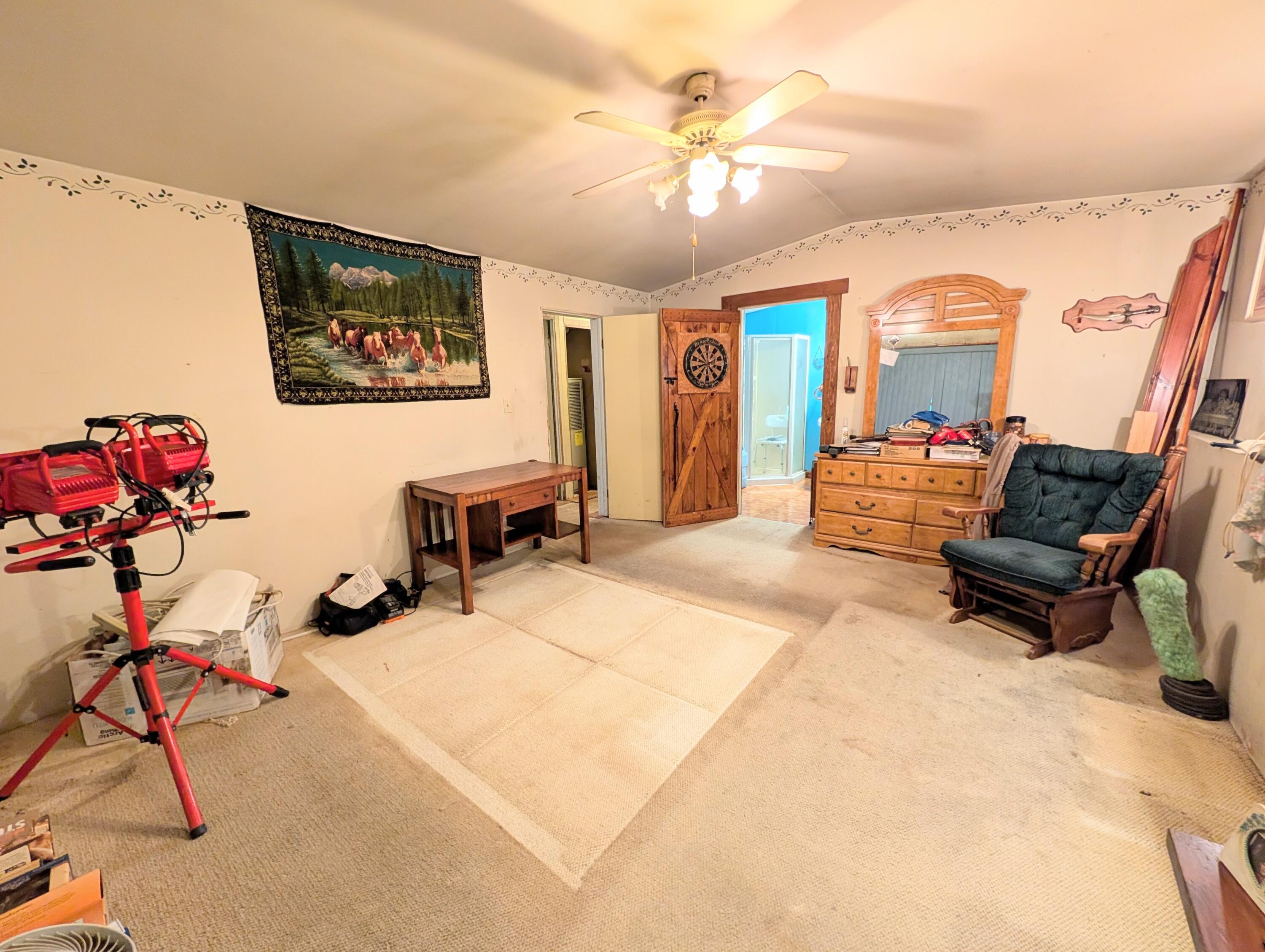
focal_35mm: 12
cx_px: 632
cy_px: 476
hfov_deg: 110.5
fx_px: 439
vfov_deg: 94.6
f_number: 1.7
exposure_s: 1/40
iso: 144
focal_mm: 2.02
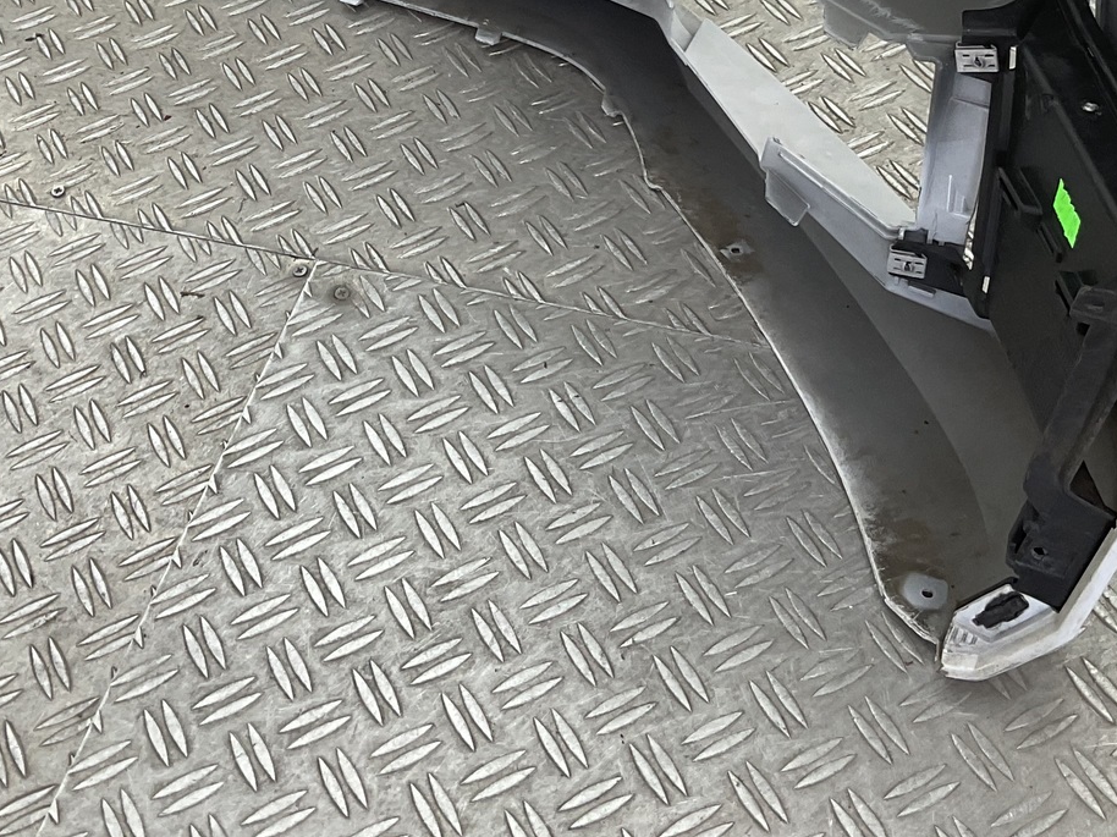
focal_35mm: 64
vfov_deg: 21.8
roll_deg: +7.9
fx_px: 2065
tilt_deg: -38.2
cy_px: -56
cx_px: 340
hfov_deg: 30.0
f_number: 1.8
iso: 20
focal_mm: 3
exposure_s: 1/100
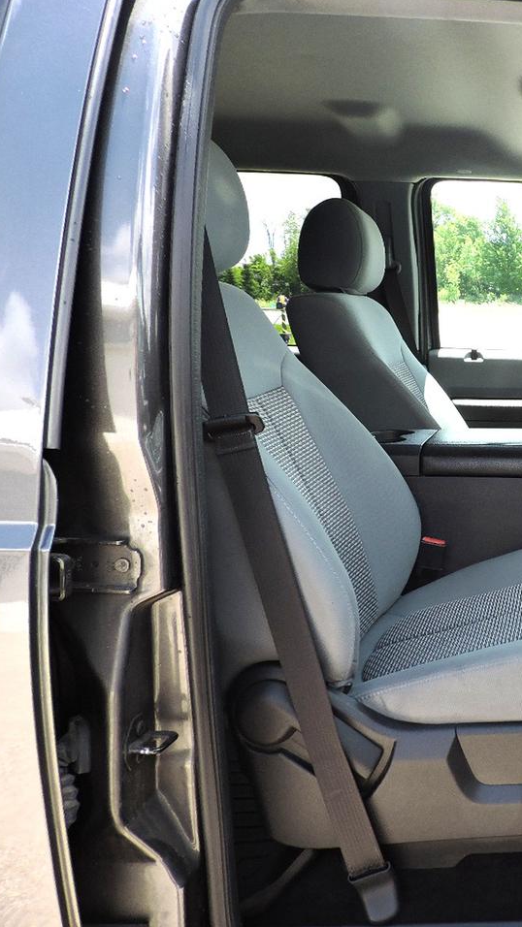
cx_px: 611
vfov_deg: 56.6
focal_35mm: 35
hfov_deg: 29.5
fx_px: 861
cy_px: 463
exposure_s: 1/250
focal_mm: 4.3
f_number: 3
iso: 100
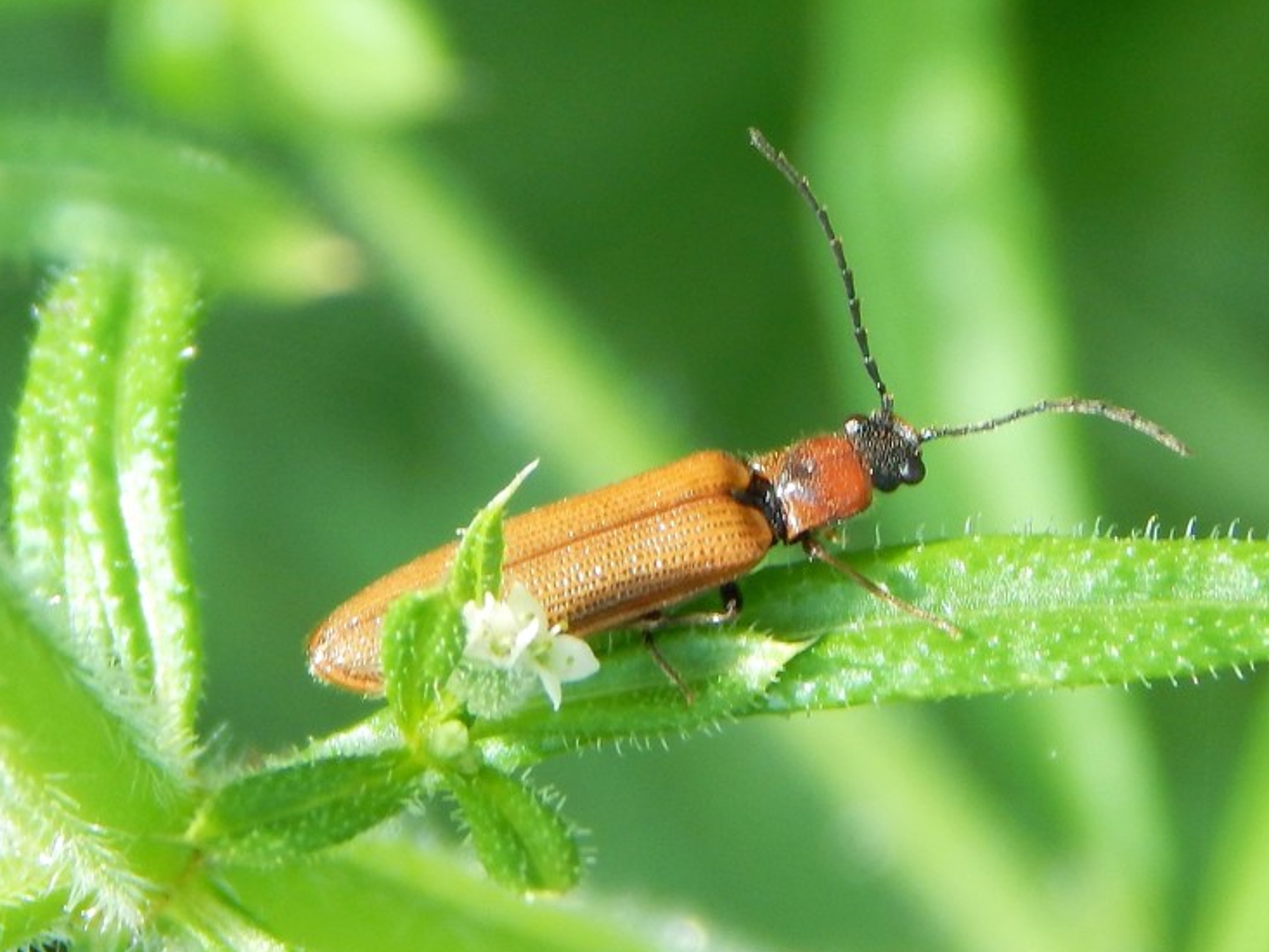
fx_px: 8836
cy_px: 490
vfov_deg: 6.2
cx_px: 695
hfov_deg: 8.2
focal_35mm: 241
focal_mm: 37.1
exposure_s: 1/80
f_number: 5.4
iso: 125
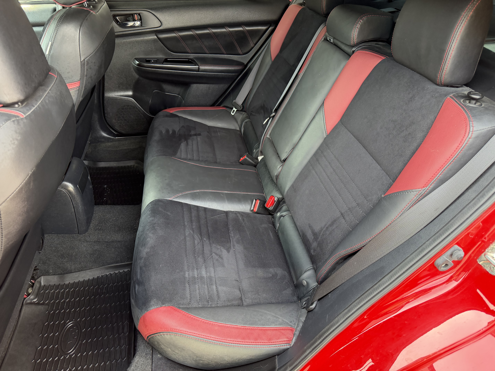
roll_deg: -3.7
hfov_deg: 71.6
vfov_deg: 56.8
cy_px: 186
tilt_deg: -35.5
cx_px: 248
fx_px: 343
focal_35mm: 24
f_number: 1.78
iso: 200
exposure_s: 1/108
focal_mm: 6.76
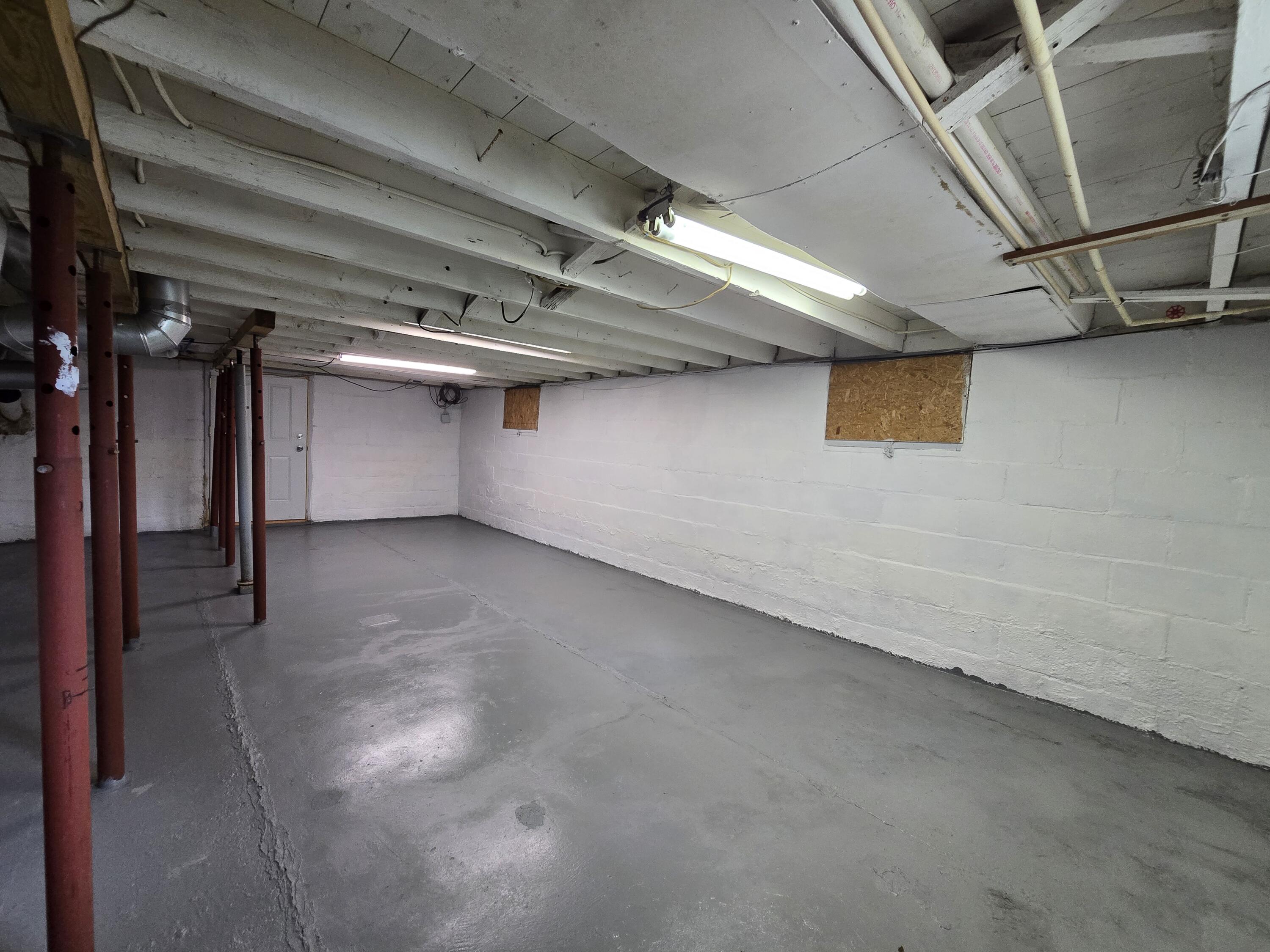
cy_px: 476
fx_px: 477
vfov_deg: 89.9
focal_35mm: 13
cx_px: 635
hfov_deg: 106.2
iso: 250
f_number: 2.2
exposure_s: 1/60
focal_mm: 2.2
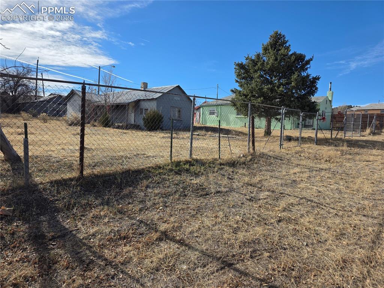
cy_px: 144
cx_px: 192
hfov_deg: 74.0
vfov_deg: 58.8
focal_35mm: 23
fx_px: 255
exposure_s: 1/5447
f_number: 1.7
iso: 80
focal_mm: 6.3
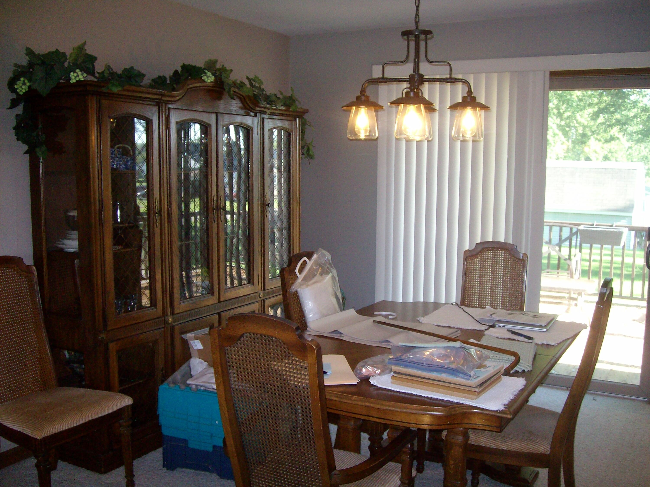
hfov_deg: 52.6
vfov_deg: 40.7
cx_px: 325
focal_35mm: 35
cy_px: 244
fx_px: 657
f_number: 2.8
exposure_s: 1/40
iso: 200
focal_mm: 5.8
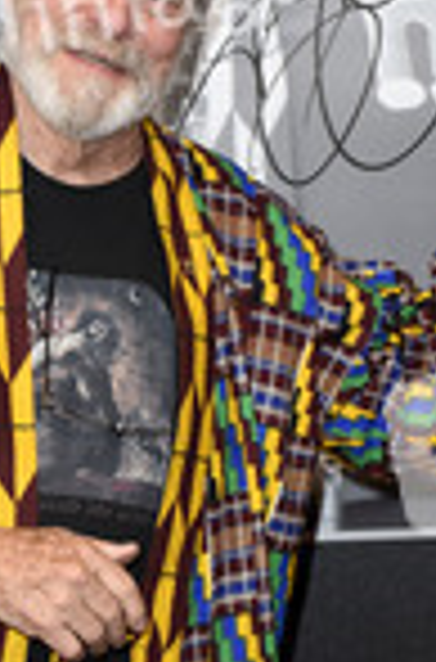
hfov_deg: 10.4
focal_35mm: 131
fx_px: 2397
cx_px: 207
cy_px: 203
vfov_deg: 15.7
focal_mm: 32
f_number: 6.3
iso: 1250
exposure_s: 1/160
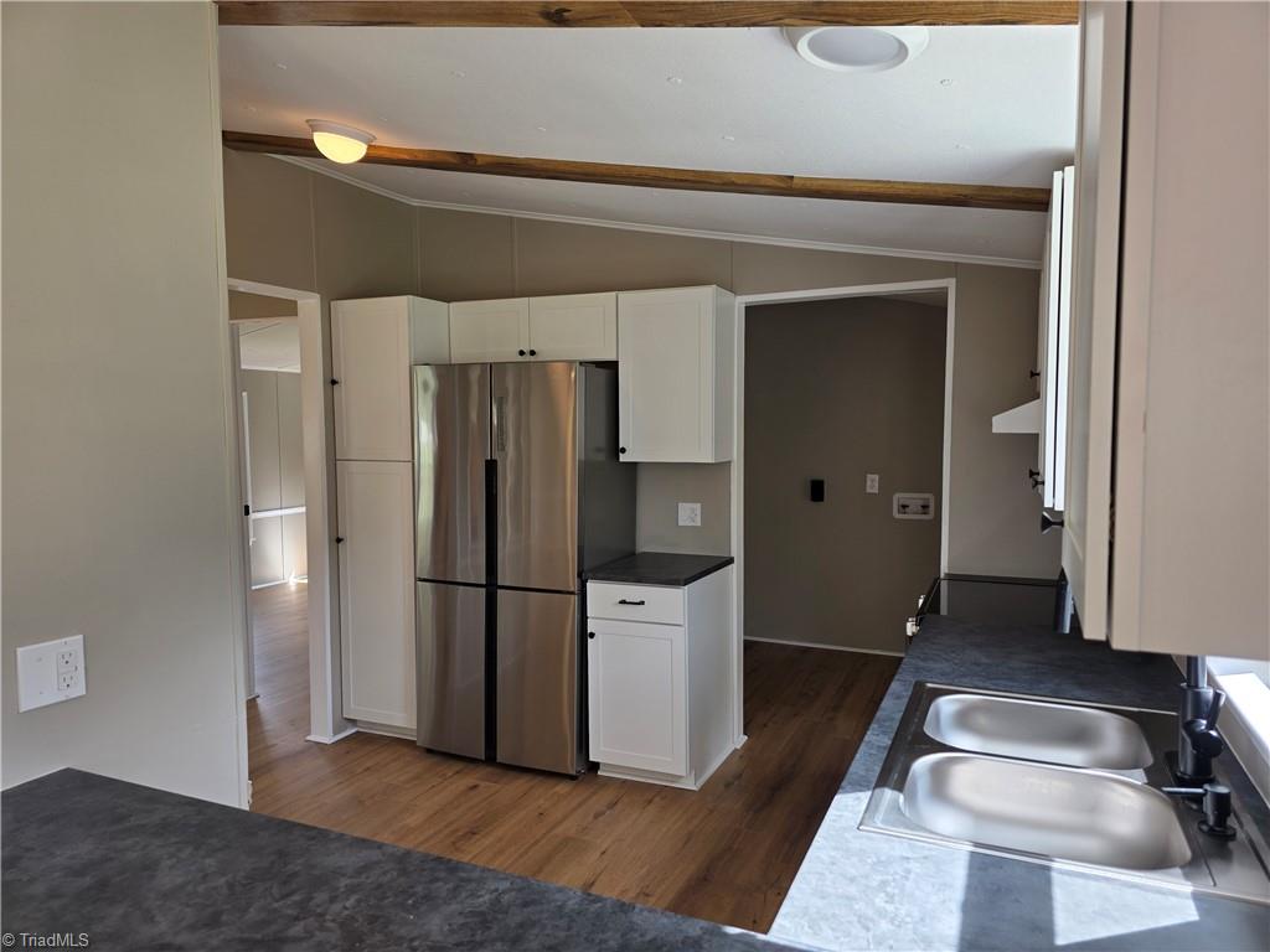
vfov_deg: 58.9
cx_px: 635
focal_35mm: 23
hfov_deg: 73.9
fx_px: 844
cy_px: 476
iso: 32
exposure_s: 1/120
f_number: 1.7
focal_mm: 6.3
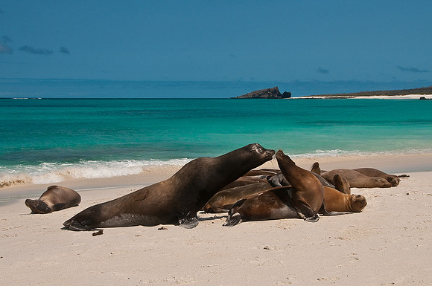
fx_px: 719
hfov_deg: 33.4
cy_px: 143
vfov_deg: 22.6
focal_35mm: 60
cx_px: 216
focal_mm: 40
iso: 160
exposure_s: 1/125
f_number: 13
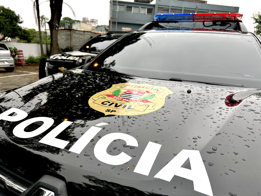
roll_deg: -3.6
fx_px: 196
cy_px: 98
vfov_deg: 53.1
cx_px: 130
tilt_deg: -15.6
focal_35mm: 26
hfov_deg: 67.3
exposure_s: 1/450
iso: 50
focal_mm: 5.7
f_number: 1.5
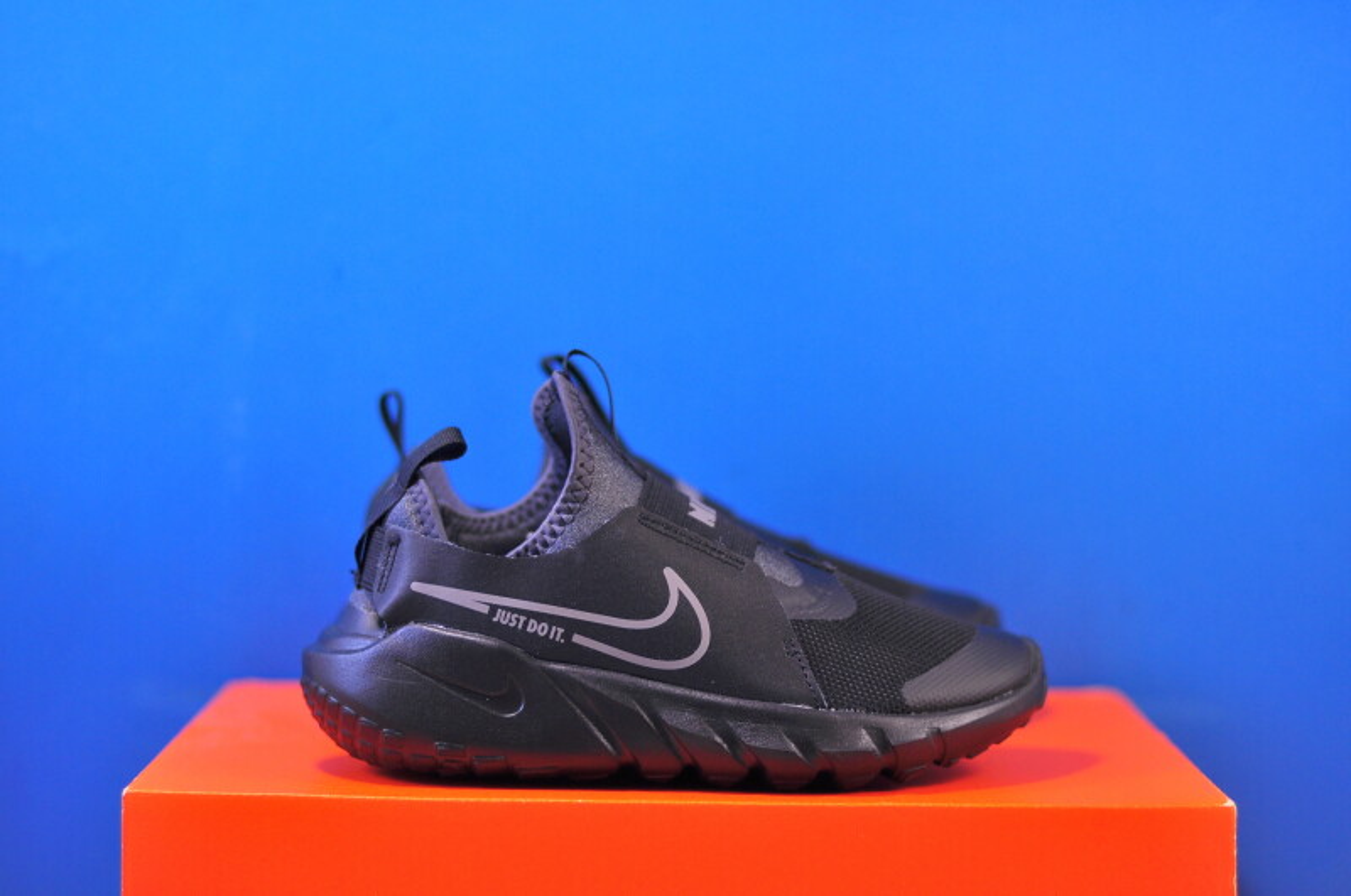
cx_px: 676
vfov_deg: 18.1
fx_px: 2811
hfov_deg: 27.0
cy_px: 448
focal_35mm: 75
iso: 250
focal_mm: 50
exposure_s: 1/320
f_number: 2
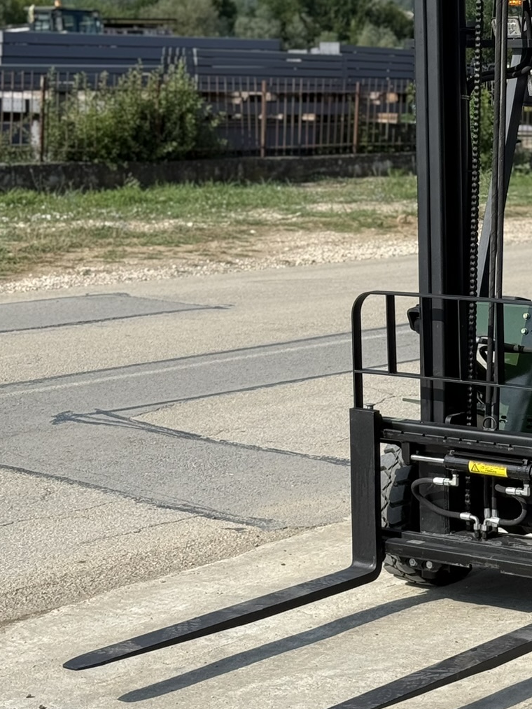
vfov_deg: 20.2
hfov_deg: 15.0
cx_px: 533
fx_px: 1987
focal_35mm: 97
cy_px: 291
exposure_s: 1/2415
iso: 80
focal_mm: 6.76
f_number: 1.78
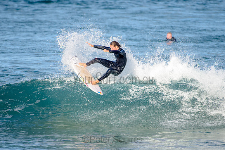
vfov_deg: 2.2
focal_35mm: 613
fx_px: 3834
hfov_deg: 3.4
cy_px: 73
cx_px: 116
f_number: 5.6
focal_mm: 500
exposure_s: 1/2000
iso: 280
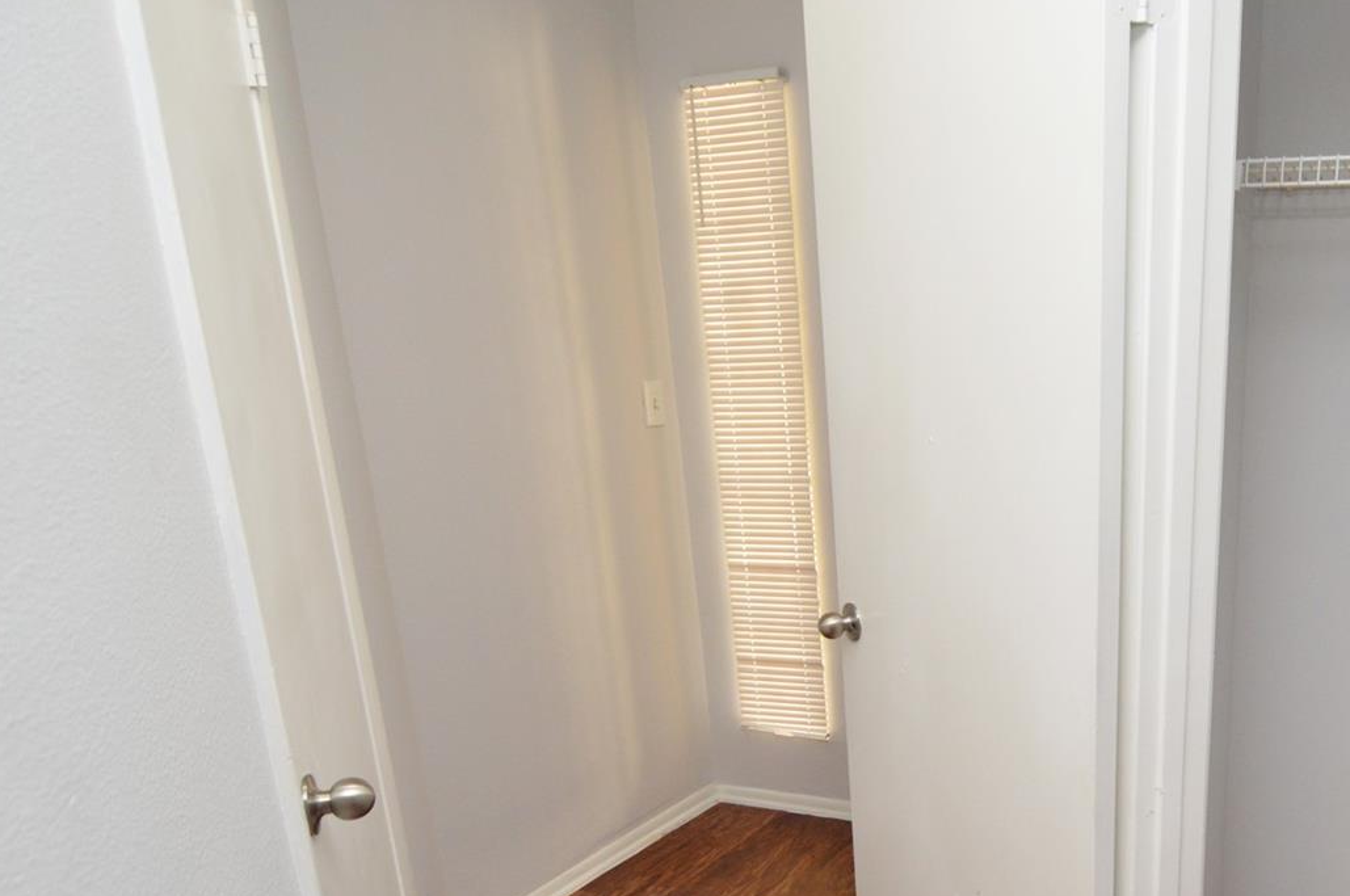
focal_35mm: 28
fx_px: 1049
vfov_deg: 44.8
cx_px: 1035
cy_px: 664
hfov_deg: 61.3
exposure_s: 1/60
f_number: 4
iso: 900
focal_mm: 12
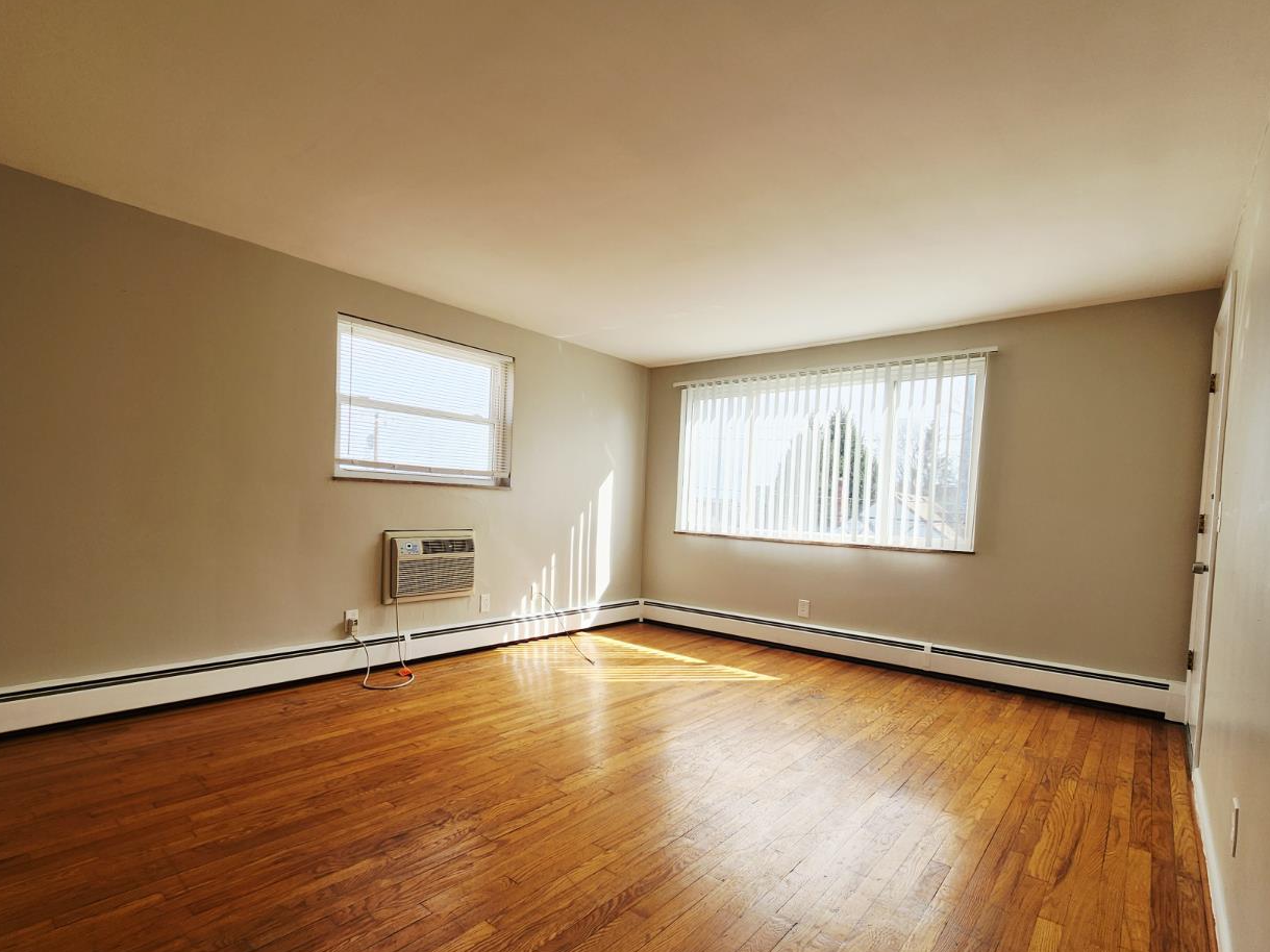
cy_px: 543
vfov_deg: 77.7
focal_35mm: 16
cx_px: 589
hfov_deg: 94.3
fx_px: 587
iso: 50
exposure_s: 1/262
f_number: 2.2
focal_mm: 2.2
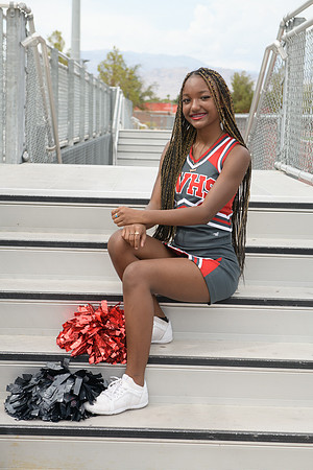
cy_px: 235
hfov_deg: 19.5
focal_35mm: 70
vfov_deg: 28.8
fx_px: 913
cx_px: 156
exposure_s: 1/1250
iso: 800
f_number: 5.6
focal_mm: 70
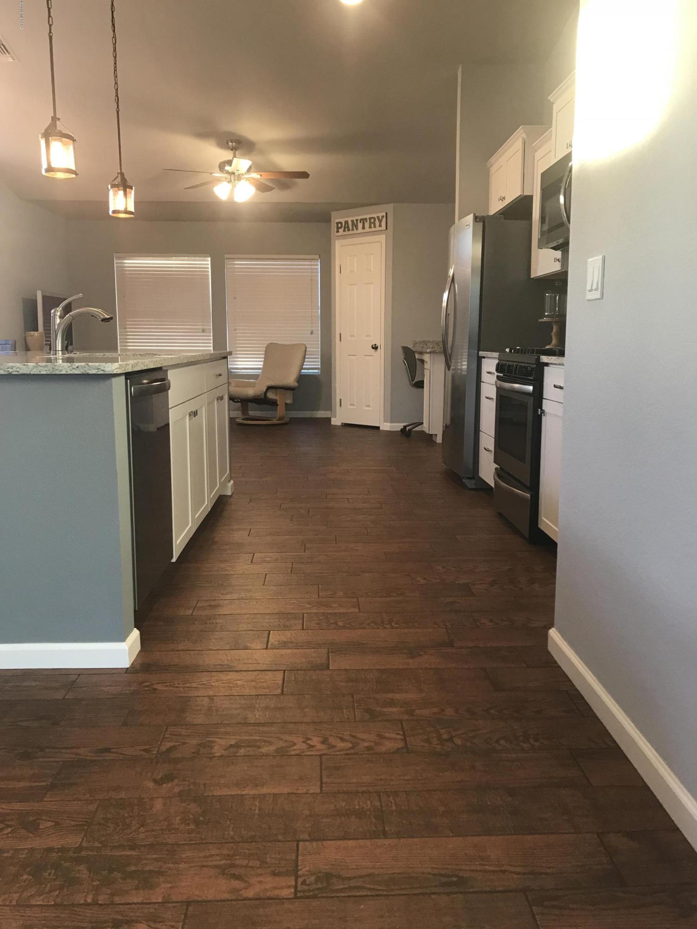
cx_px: 348
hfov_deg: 49.7
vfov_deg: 63.4
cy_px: 464
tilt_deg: -8.4
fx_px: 752
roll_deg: +0.2
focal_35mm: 28
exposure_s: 1/20
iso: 40
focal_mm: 3.99
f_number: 1.8
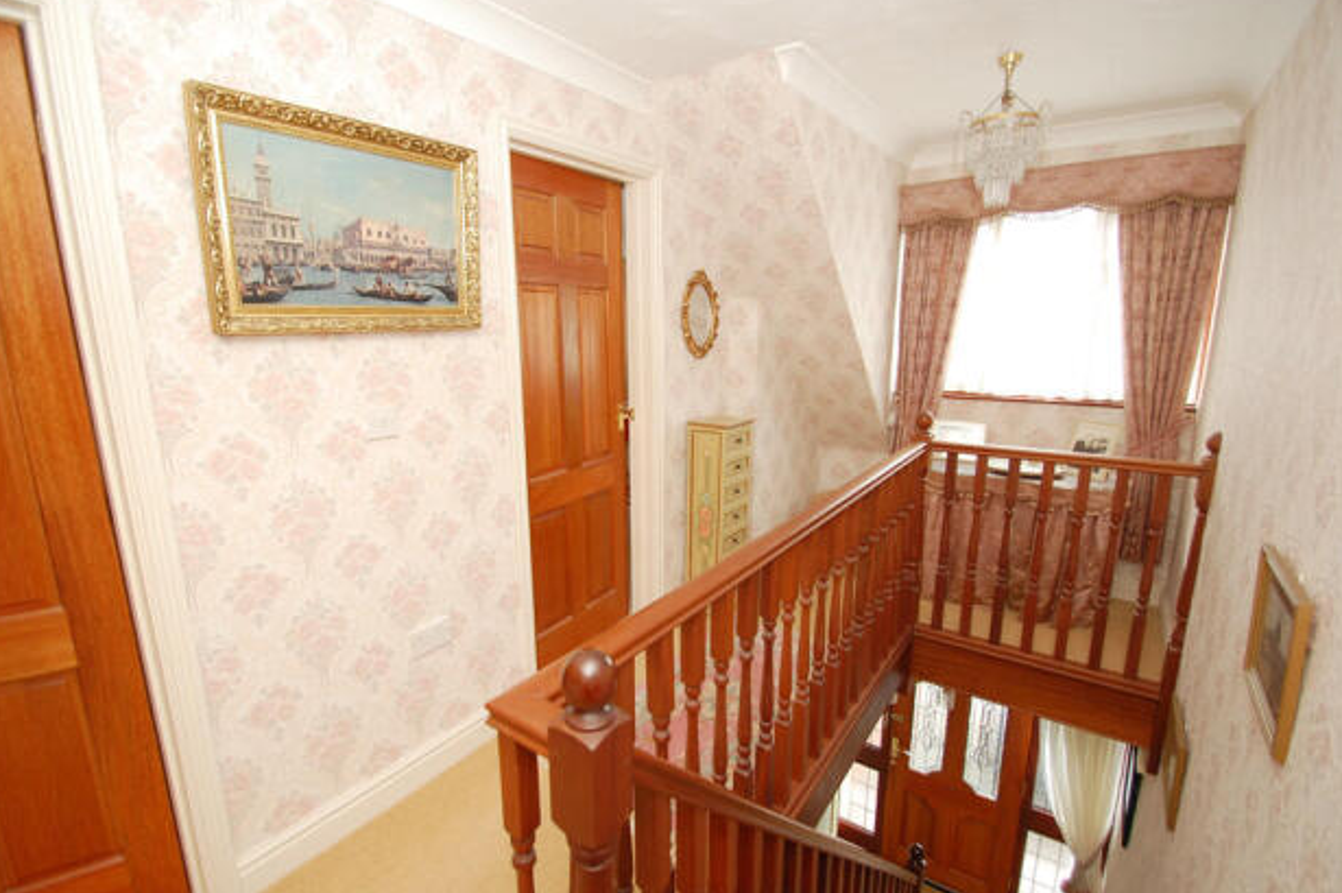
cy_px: 463
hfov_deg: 96.7
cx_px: 635
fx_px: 596
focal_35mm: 16
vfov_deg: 73.6
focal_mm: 10
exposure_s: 1/60
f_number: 4
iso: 400
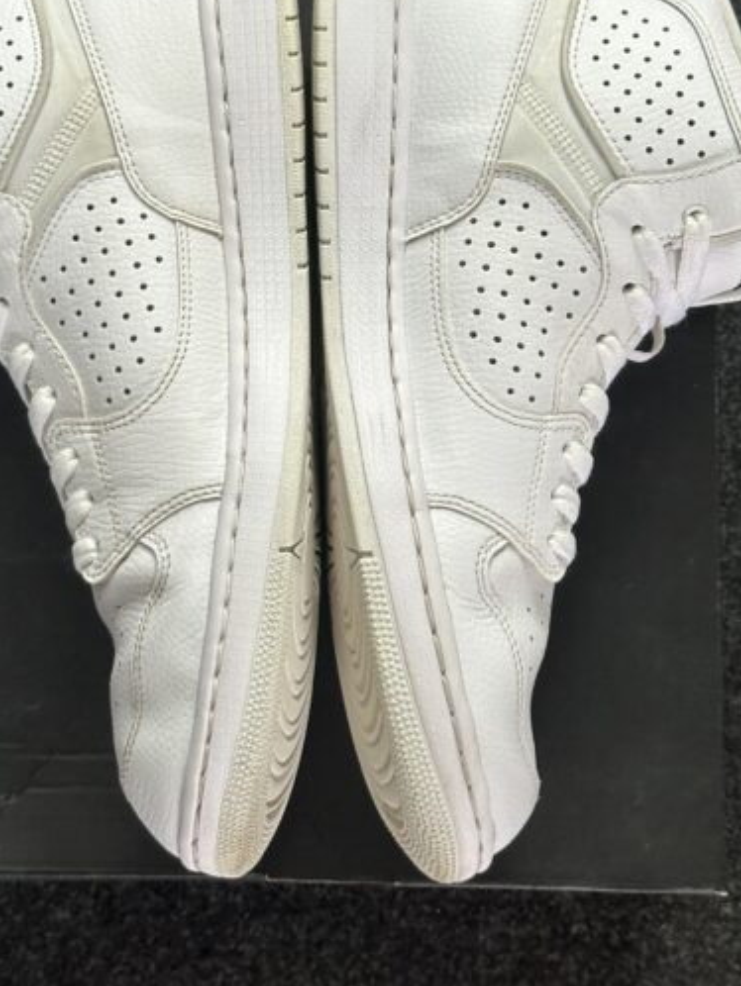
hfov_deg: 19.2
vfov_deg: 25.2
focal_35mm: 77
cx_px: 337
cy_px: 351
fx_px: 2196
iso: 160
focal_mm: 6.86
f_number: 1.78
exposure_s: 1/50
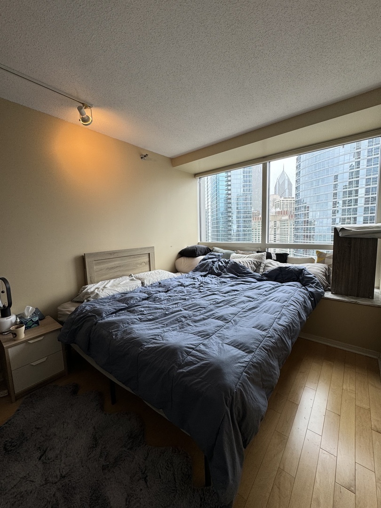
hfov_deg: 85.7
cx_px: 190
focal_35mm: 14
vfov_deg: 102.1
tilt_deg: -5.8
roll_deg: +2.0
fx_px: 205
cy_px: 254
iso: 80
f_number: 2.2
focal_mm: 2.22
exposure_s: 1/120
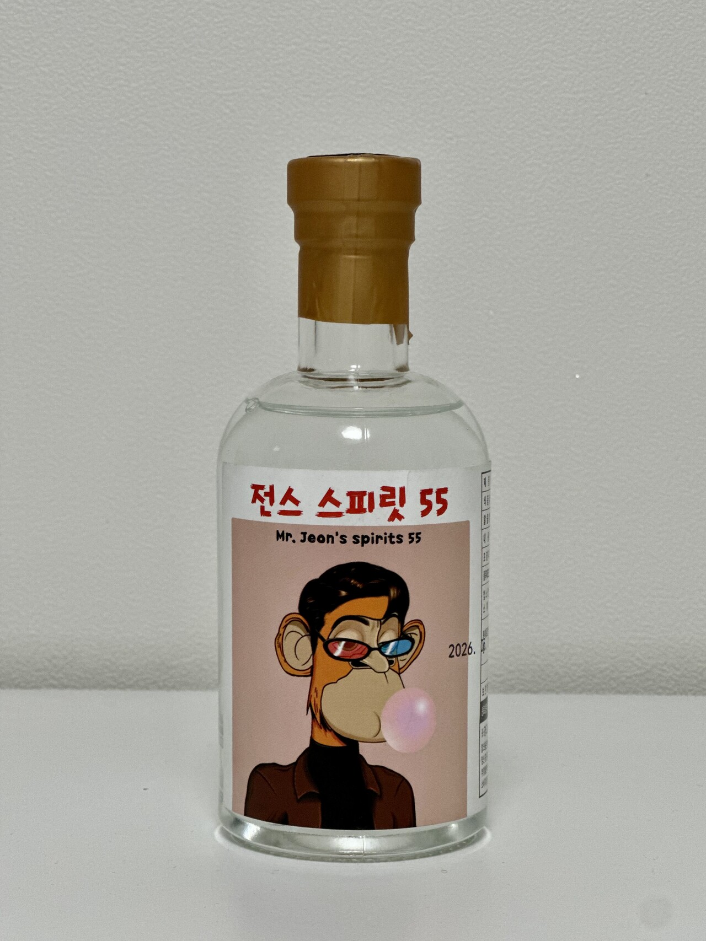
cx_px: 353
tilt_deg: -4.1
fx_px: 2094
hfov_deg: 19.1
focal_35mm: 77
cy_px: 470
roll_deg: -0.4
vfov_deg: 25.3
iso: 250
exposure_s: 1/120
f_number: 2.8
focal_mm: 9
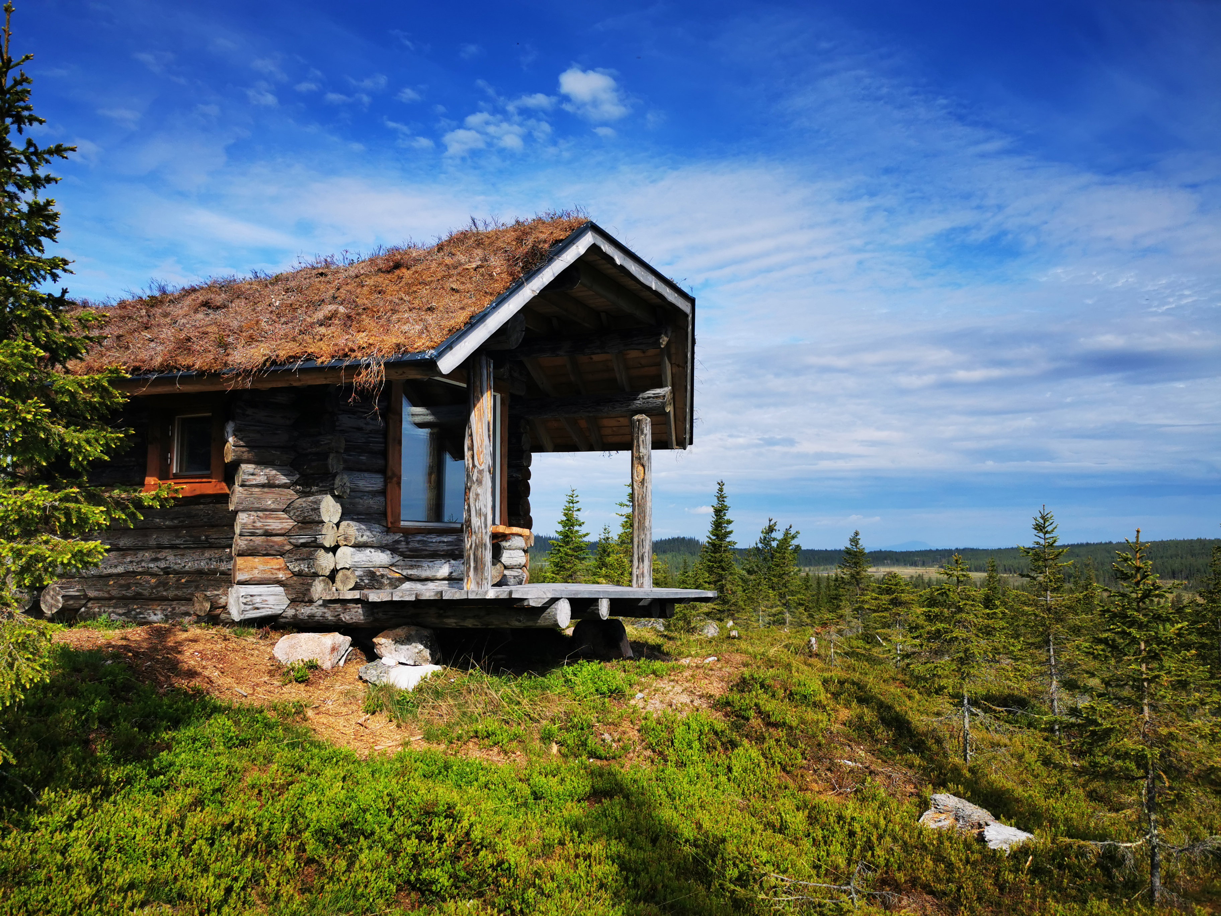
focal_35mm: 27
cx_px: 610
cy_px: 458
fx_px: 952
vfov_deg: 51.4
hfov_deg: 65.3
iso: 50
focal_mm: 5.56
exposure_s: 1/4630
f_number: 1.6
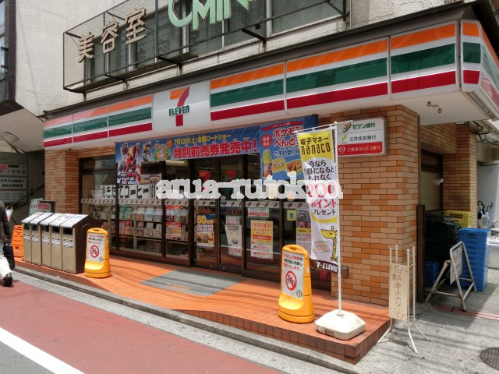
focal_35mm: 28
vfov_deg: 49.7
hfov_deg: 63.4
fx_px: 404
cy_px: 187
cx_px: 250
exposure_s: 1/400
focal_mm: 4.87
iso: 80
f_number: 3.3
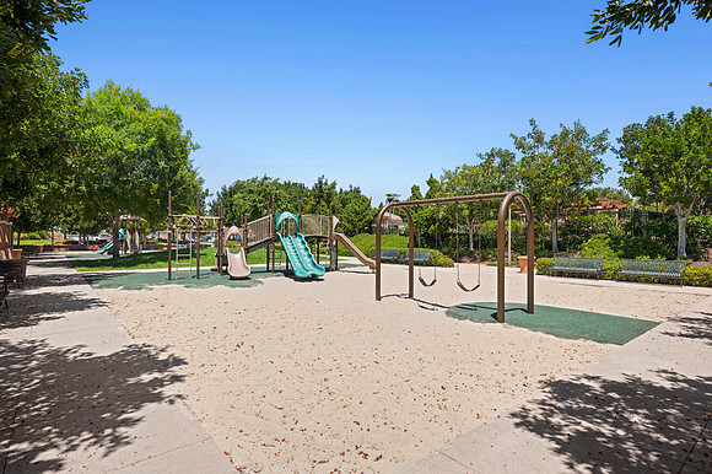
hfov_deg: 86.9
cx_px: 356
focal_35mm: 19
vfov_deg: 64.5
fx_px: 376
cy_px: 237
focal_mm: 19
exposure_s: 1/125
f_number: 9
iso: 100
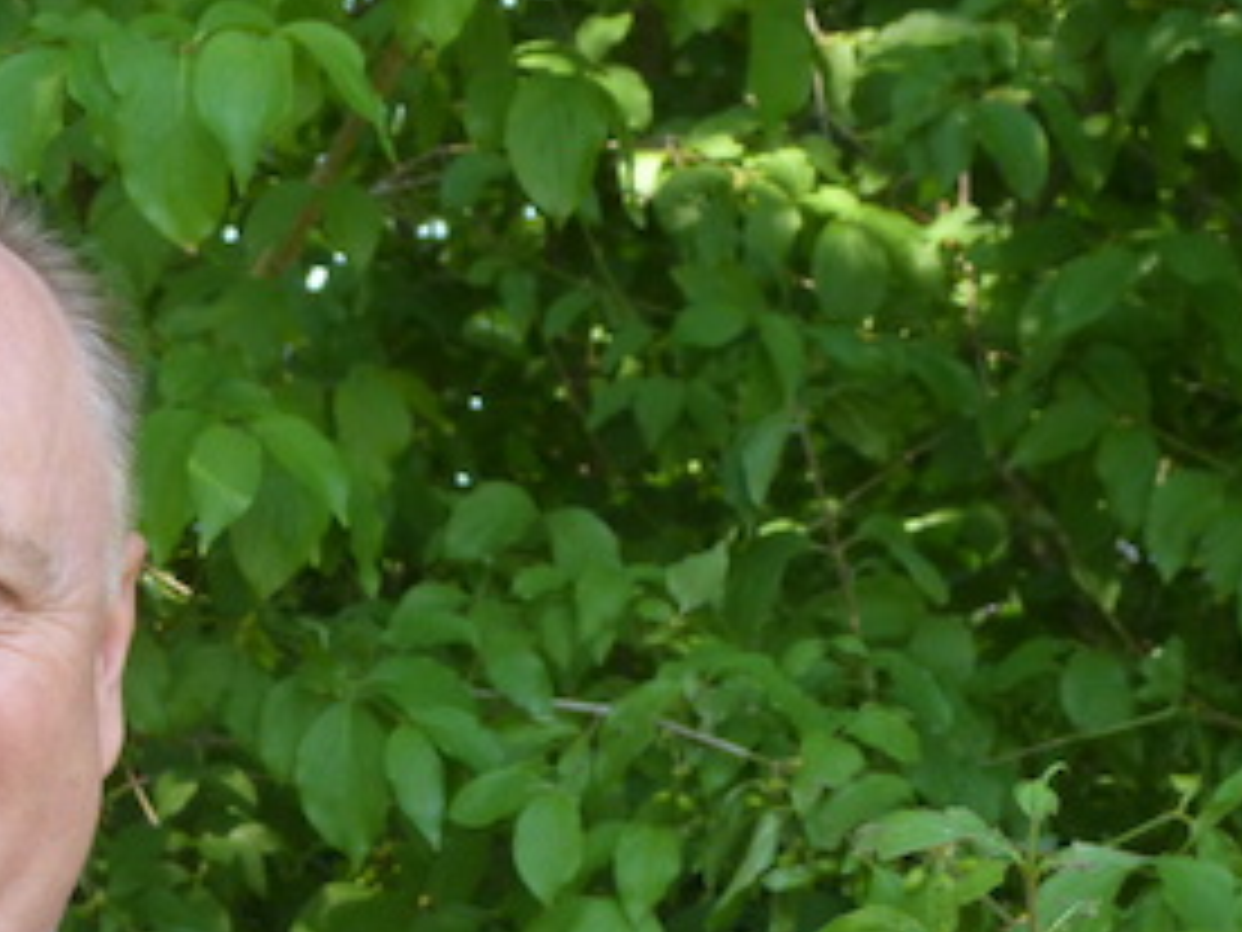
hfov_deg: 14.4
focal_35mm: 135
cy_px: 851
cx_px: 94
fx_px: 4844
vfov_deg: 10.9
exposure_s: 1/200
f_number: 3.3
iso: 200
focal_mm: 11
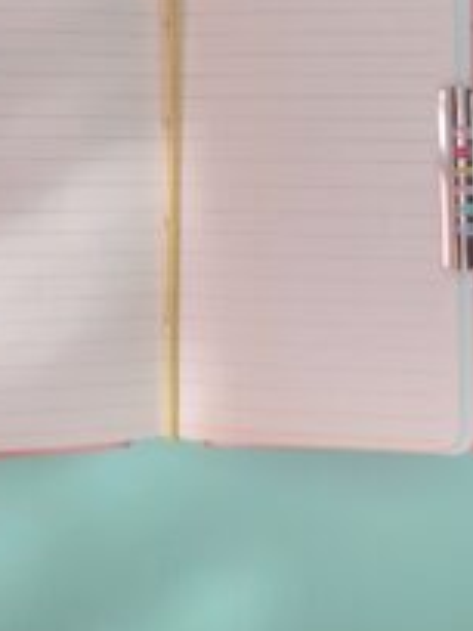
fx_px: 929
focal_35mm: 51
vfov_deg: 35.7
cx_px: 223
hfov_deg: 28.6
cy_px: 90
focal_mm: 3.92
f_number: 1.7
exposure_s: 1/639
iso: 100
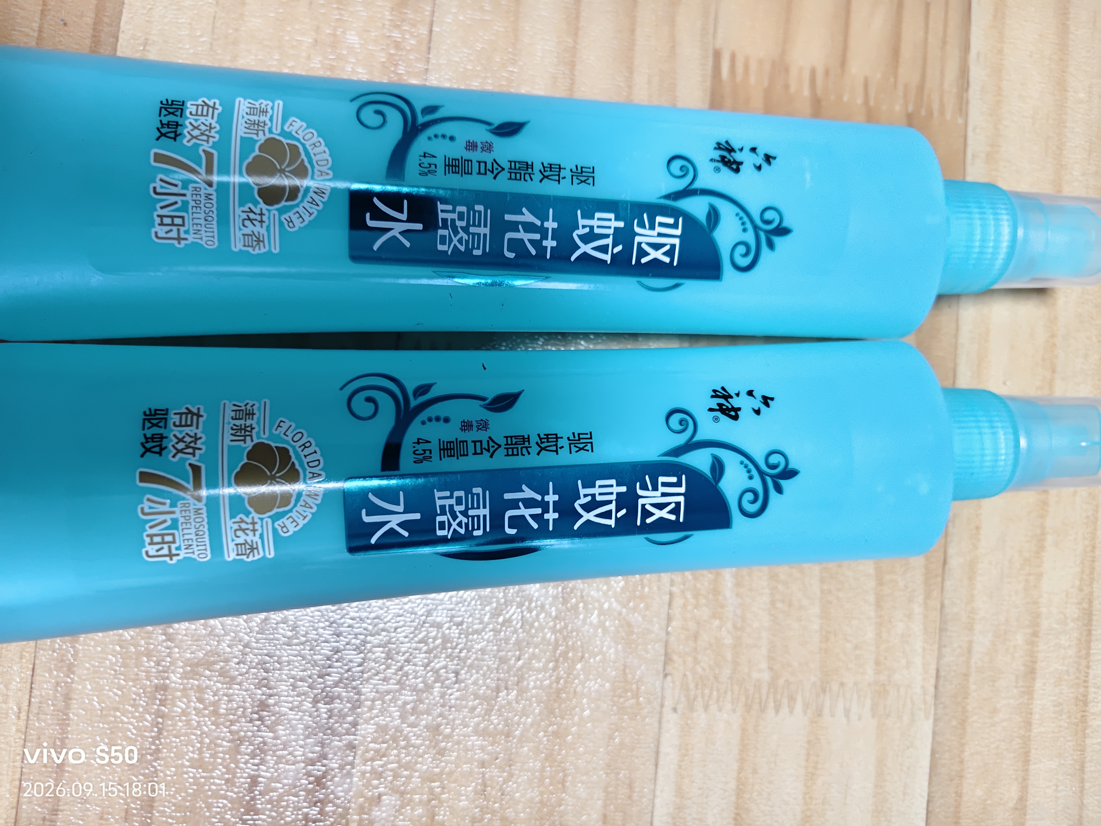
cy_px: 413
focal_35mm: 23
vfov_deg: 58.9
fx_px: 732
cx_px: 550
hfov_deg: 73.9
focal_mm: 5.56
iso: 1325
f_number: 1.88
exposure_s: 1/50
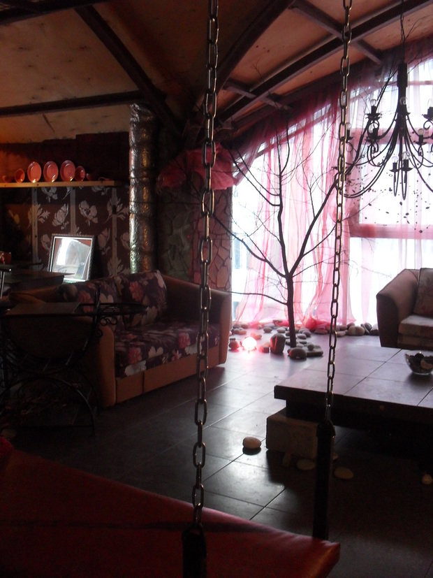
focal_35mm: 38
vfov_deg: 49.0
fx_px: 634
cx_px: 216
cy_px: 289
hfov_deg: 37.7
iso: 200
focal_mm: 6.3
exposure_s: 1/15
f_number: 2.8
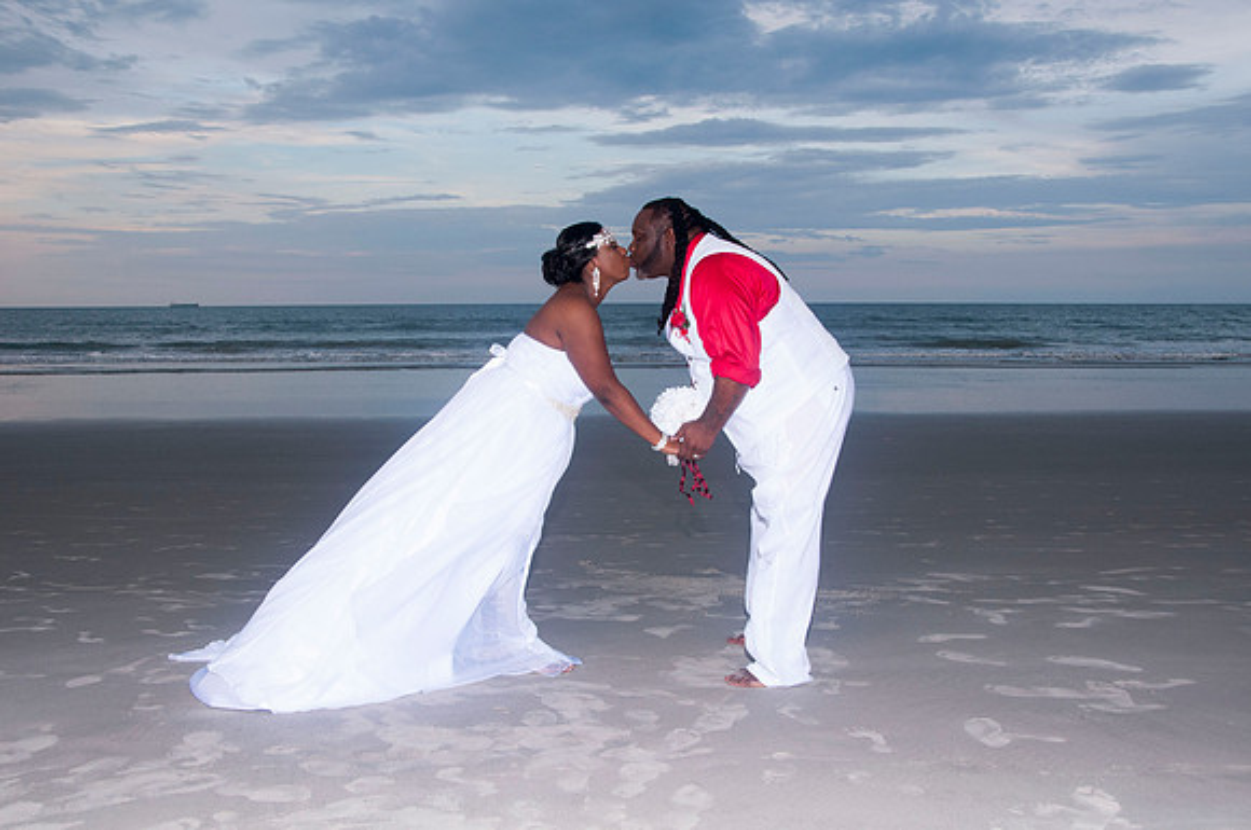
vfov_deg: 39.9
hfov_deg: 57.3
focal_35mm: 33
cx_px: 626
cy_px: 415
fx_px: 1145
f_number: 5.6
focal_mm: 22
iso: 400
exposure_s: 1/200
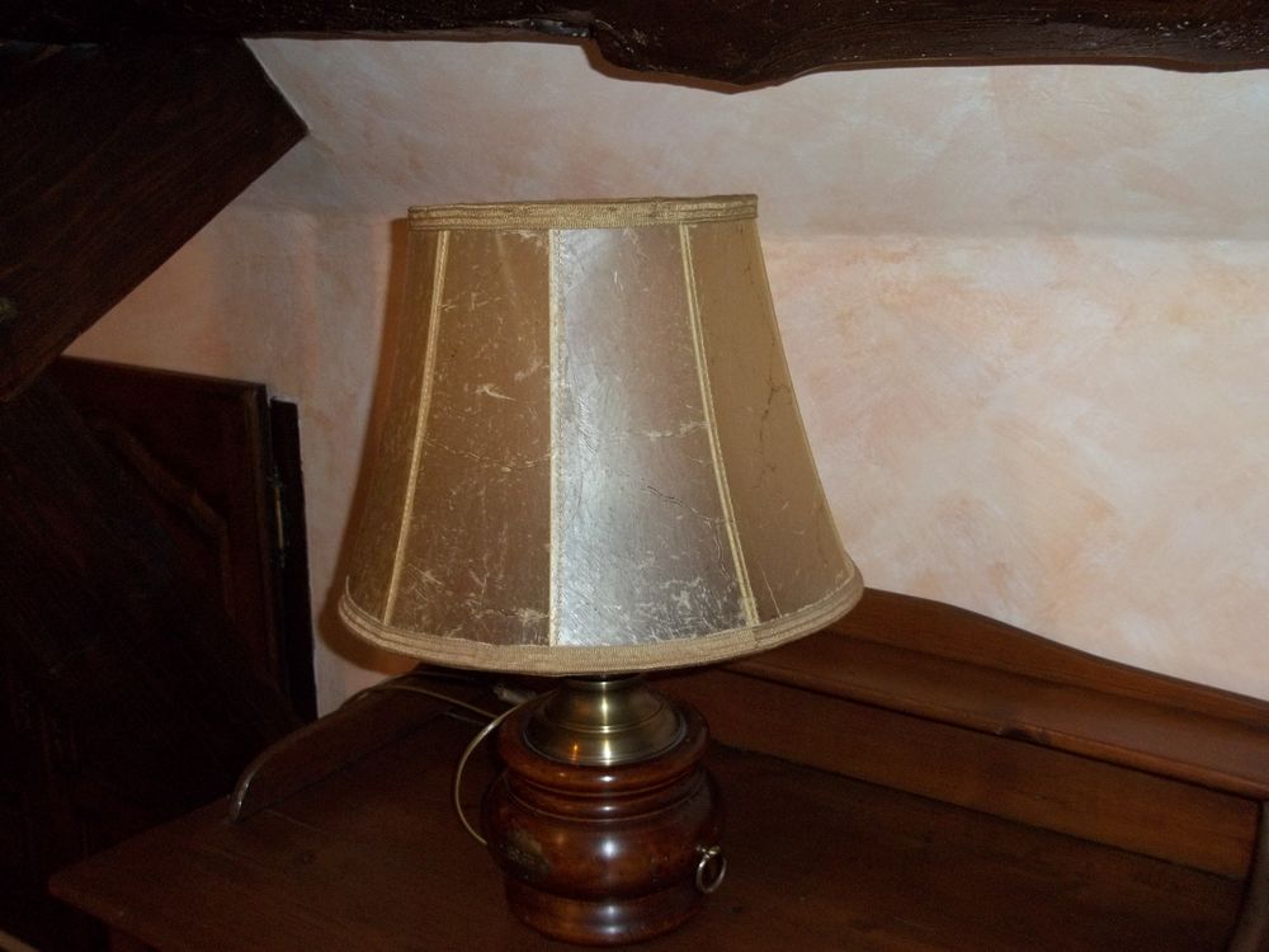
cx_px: 634
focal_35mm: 36
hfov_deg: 51.4
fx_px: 1320
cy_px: 476
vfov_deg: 39.7
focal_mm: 6.5
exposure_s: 1/30
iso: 160
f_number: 3.1
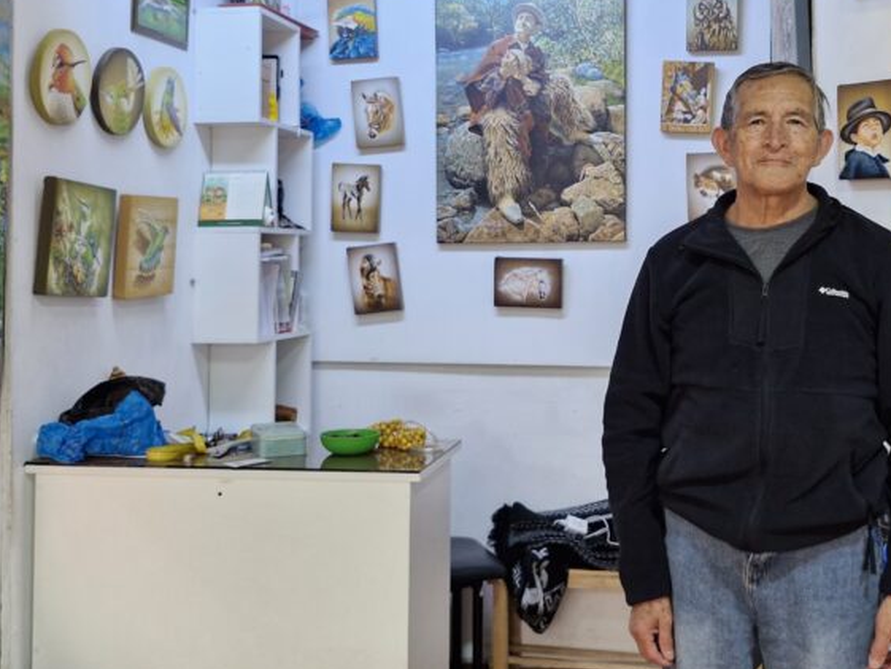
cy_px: 207
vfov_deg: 34.0
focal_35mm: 42
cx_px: 557
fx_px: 1081
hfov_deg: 44.4
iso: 250
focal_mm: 5.54
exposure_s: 1/120
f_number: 1.8
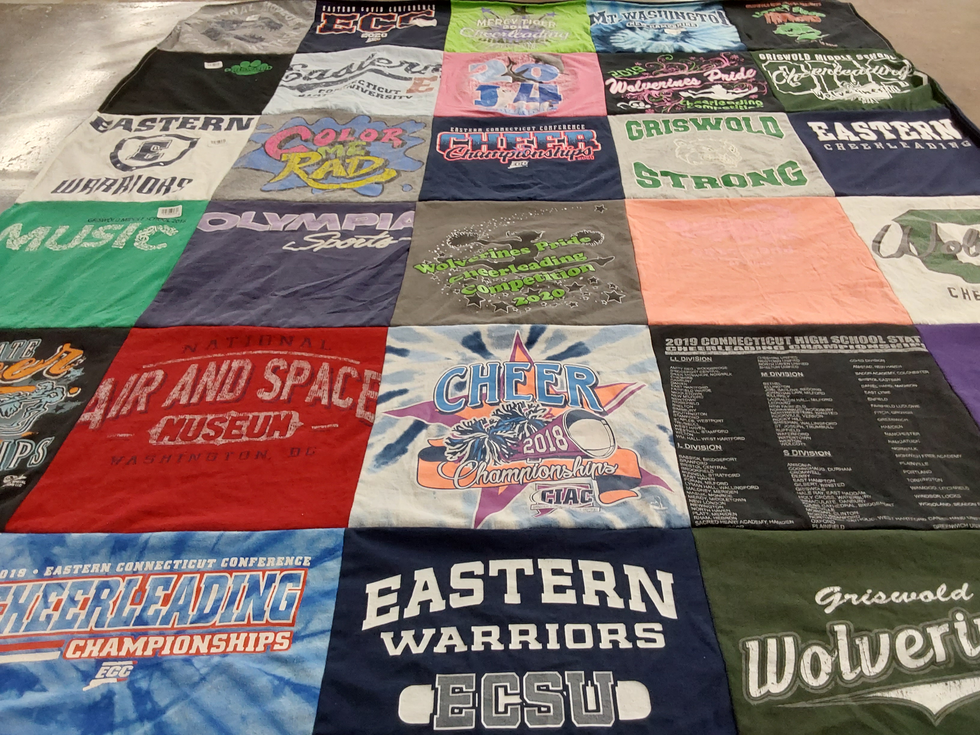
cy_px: 368
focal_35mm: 28
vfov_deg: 49.7
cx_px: 490
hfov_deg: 63.4
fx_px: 793
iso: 125
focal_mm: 2.91
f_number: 1.9
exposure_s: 1/60
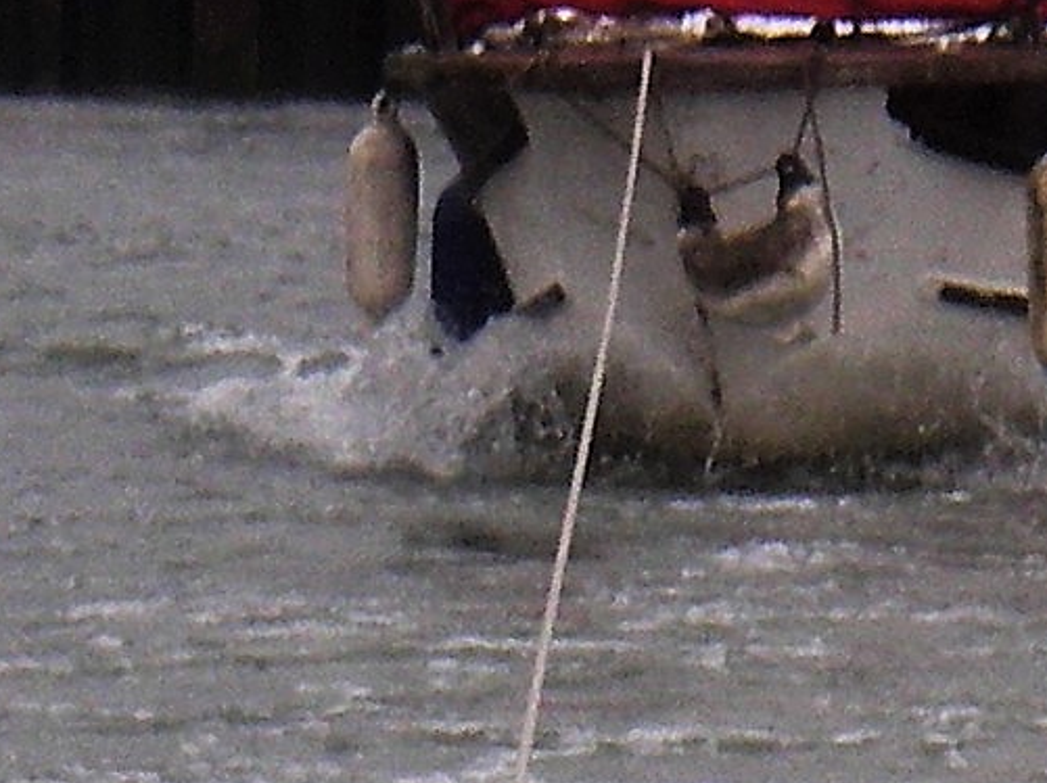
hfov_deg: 4.9
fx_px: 12241
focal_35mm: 405
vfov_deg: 3.6
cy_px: 1391
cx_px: 777
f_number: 3.8
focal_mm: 11.9
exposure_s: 1/200
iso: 80
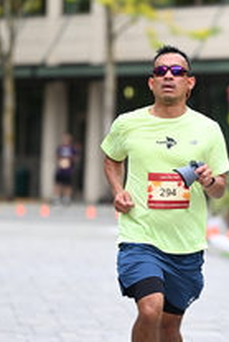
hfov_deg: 4.0
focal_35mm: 344
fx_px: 3277
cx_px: 207
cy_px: 176
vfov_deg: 6.0
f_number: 2.8
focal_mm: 130
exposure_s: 1/1600
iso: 640
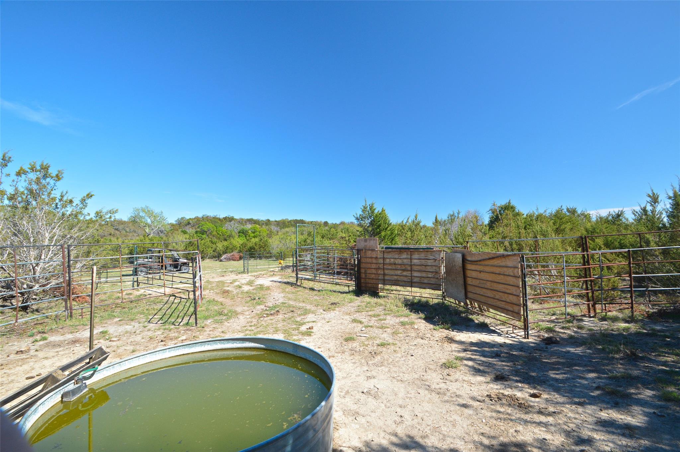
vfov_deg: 77.2
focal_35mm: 15
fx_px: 283
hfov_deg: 100.4
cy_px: 226
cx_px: 340
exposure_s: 1/50
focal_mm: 10
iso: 200
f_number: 13
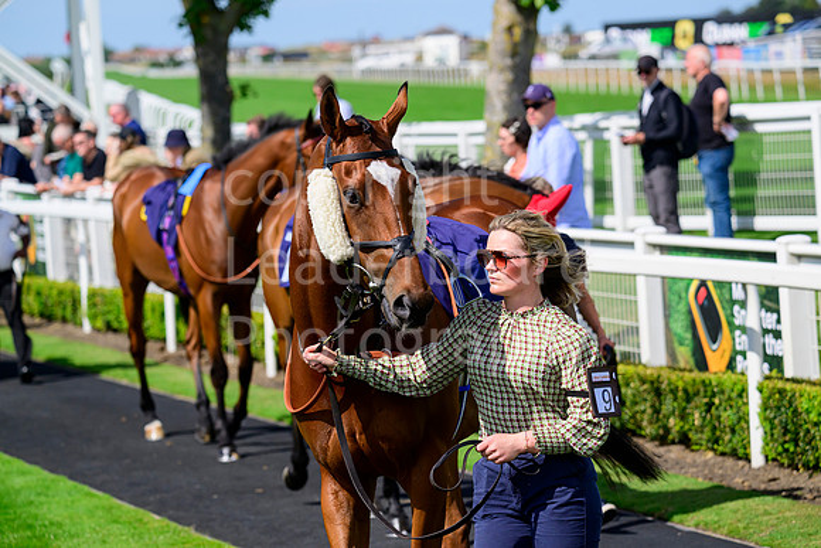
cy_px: 274
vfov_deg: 8.9
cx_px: 410
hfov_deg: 13.2
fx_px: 3536
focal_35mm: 155
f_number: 5.6
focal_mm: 155
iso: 800
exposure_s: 1/5000
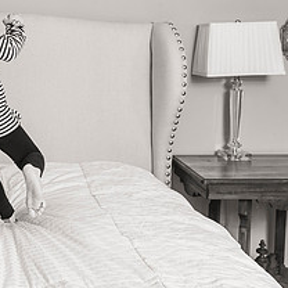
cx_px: -70
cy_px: 90
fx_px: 640
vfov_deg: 25.2
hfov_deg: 23.0
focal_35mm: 68
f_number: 5.6
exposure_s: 1/200
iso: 400
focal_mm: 27
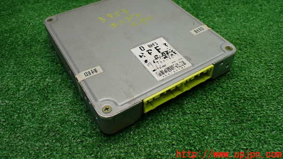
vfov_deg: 35.3
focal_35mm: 33
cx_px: 141
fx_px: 248
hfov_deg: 59.5
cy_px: 53
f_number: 2.3
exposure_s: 1/125
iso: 250
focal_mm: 5.4
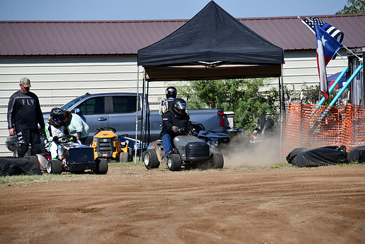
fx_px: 2809
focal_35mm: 277
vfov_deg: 5.0
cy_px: 122
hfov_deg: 7.4
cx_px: 182
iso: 140
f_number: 8
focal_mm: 185
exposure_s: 1/500
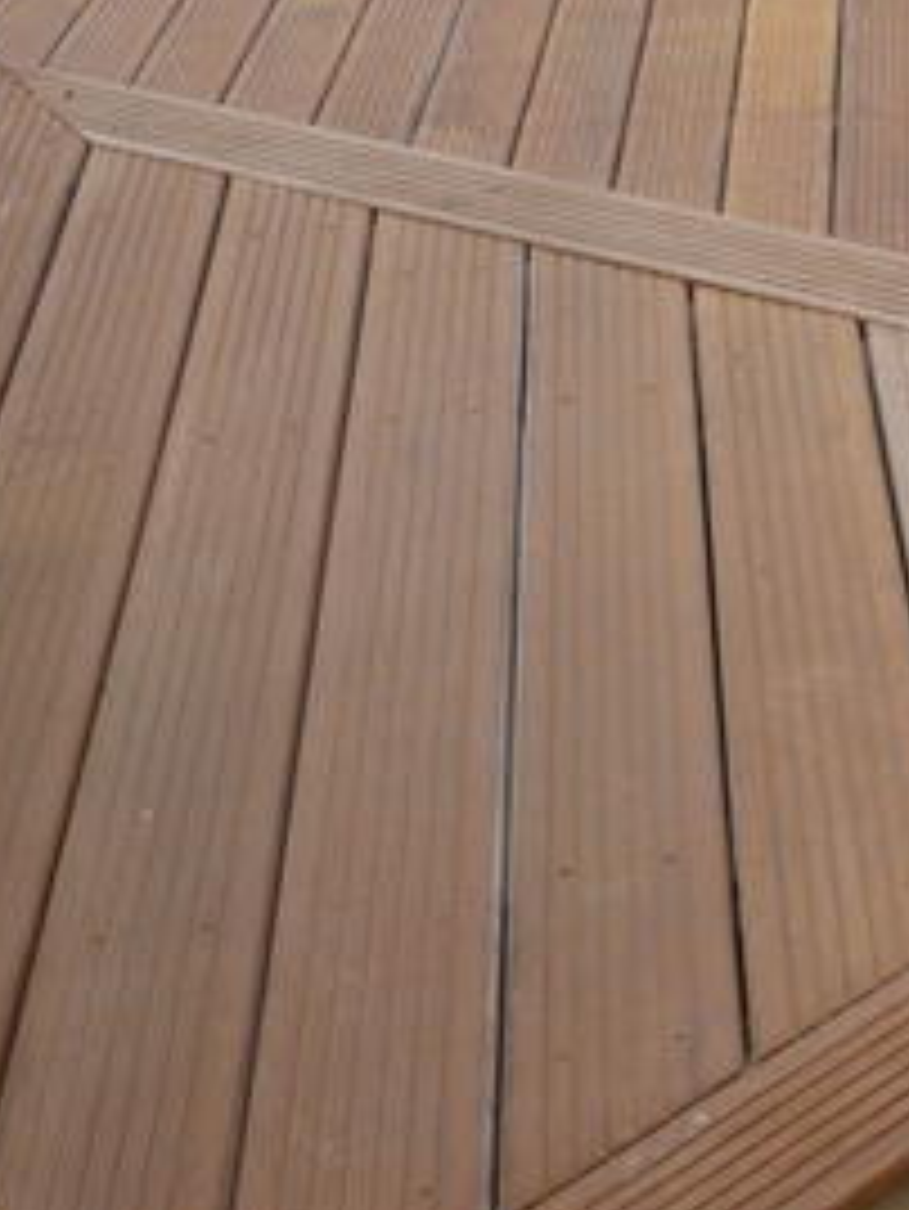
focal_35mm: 98
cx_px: 1593
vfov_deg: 19.9
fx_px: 3429
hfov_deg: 13.6
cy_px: 360
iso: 100
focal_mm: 5.5
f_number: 2.8
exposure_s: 1/160
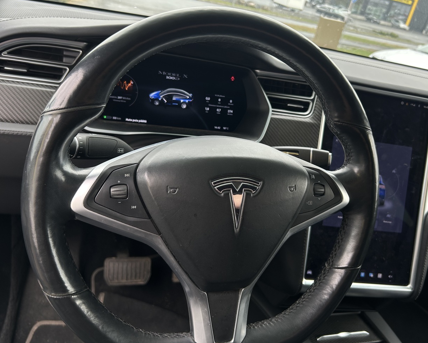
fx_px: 380
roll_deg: -12.1
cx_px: 218
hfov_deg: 58.8
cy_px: 166
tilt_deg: -24.8
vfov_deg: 48.5
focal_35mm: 30
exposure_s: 1/194
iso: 40
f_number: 1.5
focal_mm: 5.7
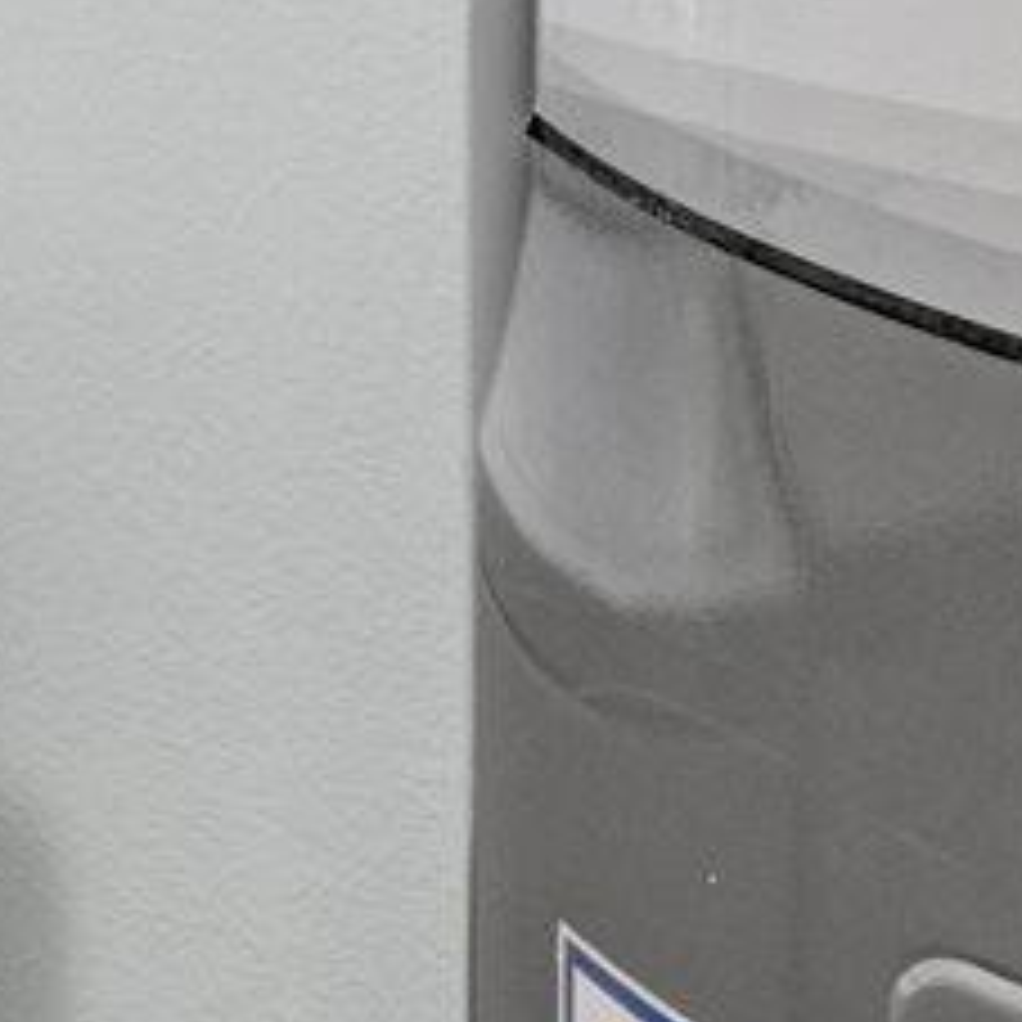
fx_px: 3841
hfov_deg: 10.0
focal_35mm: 115
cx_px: -2265
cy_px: -799
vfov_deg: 13.6
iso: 400
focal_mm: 15
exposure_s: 1/4
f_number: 11
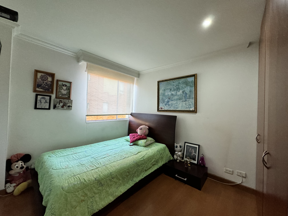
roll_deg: -2.9
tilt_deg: +1.5
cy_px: 108
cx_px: 144
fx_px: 116
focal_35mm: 14
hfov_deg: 102.1
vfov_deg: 85.7
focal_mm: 2.22
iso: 320
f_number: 2.2
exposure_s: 1/120
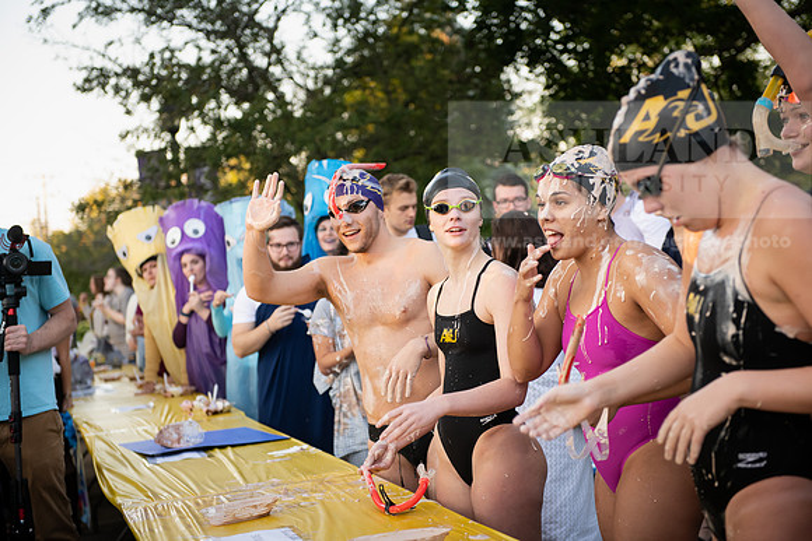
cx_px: 406
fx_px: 1489
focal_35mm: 66
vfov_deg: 20.6
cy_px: 270
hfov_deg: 30.5
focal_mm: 66
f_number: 3.5
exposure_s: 1/320
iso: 640
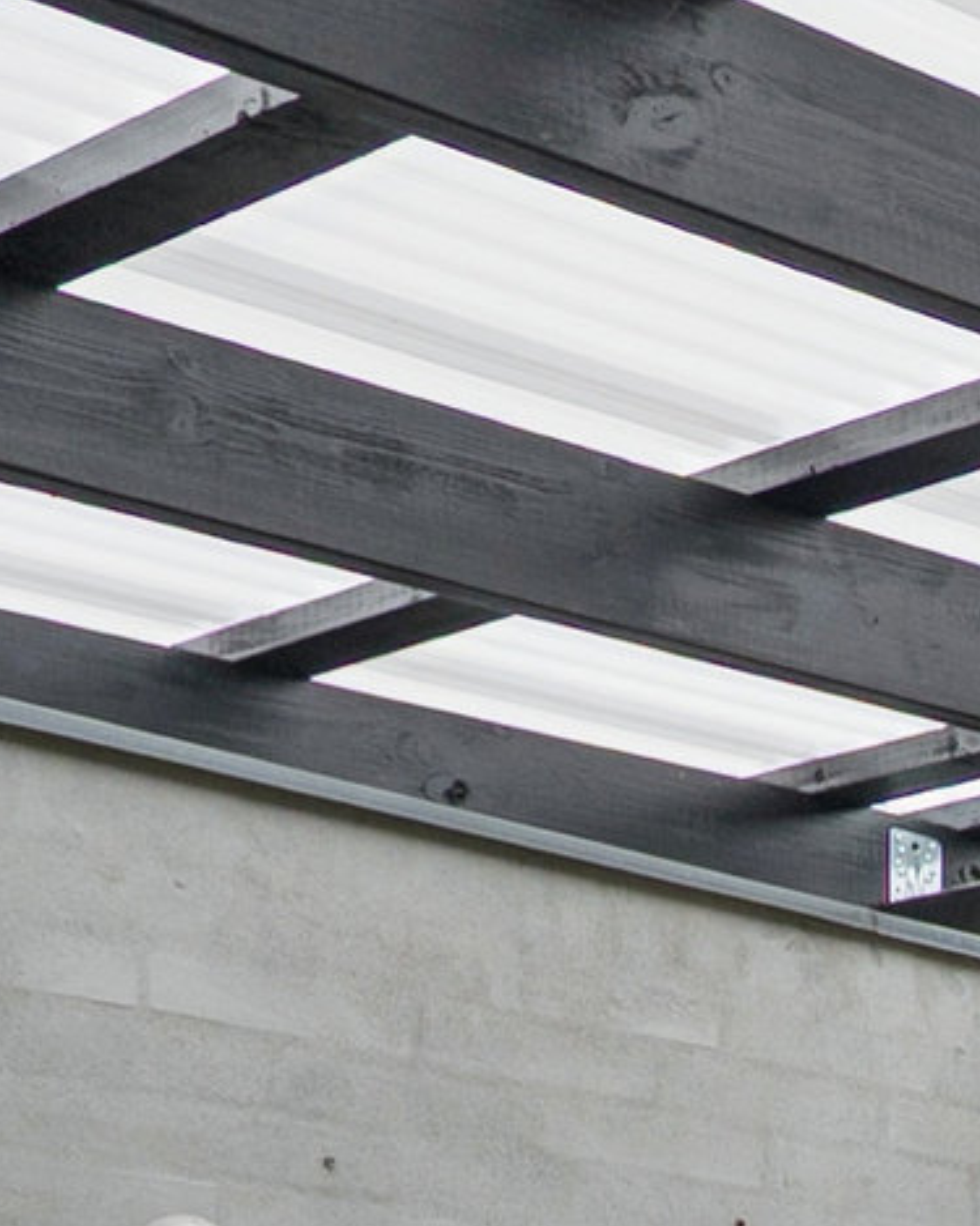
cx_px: 2666
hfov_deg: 11.3
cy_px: 1874
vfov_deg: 16.9
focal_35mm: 102
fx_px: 3699
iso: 400
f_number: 4
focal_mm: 17
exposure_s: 1/1000
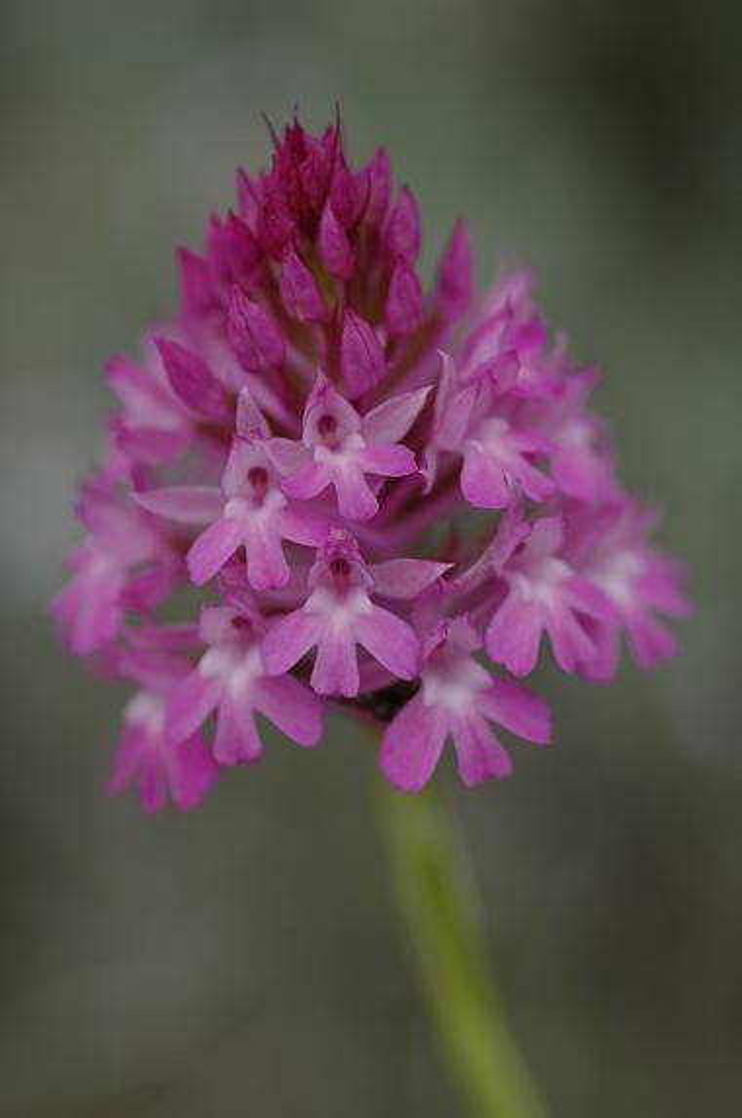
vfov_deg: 13.1
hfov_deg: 8.7
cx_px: 371
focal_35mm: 158
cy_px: 559
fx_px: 4881
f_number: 2.8
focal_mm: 105
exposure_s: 1/640
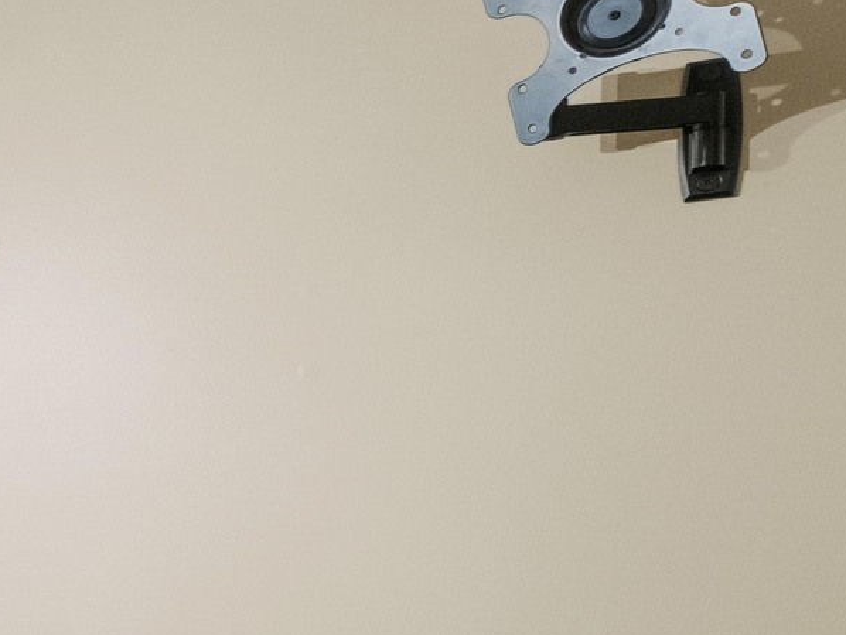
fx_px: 1932
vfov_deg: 18.0
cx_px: -1170
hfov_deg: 15.0
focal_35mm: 79
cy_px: 700
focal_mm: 16
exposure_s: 1
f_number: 8
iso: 2500
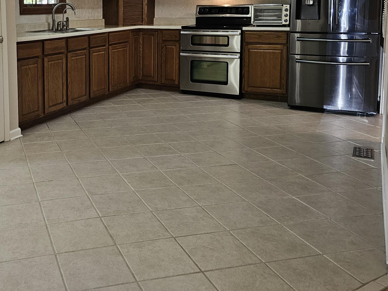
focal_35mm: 40
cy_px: 51
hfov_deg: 44.6
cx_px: 79
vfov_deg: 34.7
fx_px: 448
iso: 250
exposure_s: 1/120
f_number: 1.7
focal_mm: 6.3
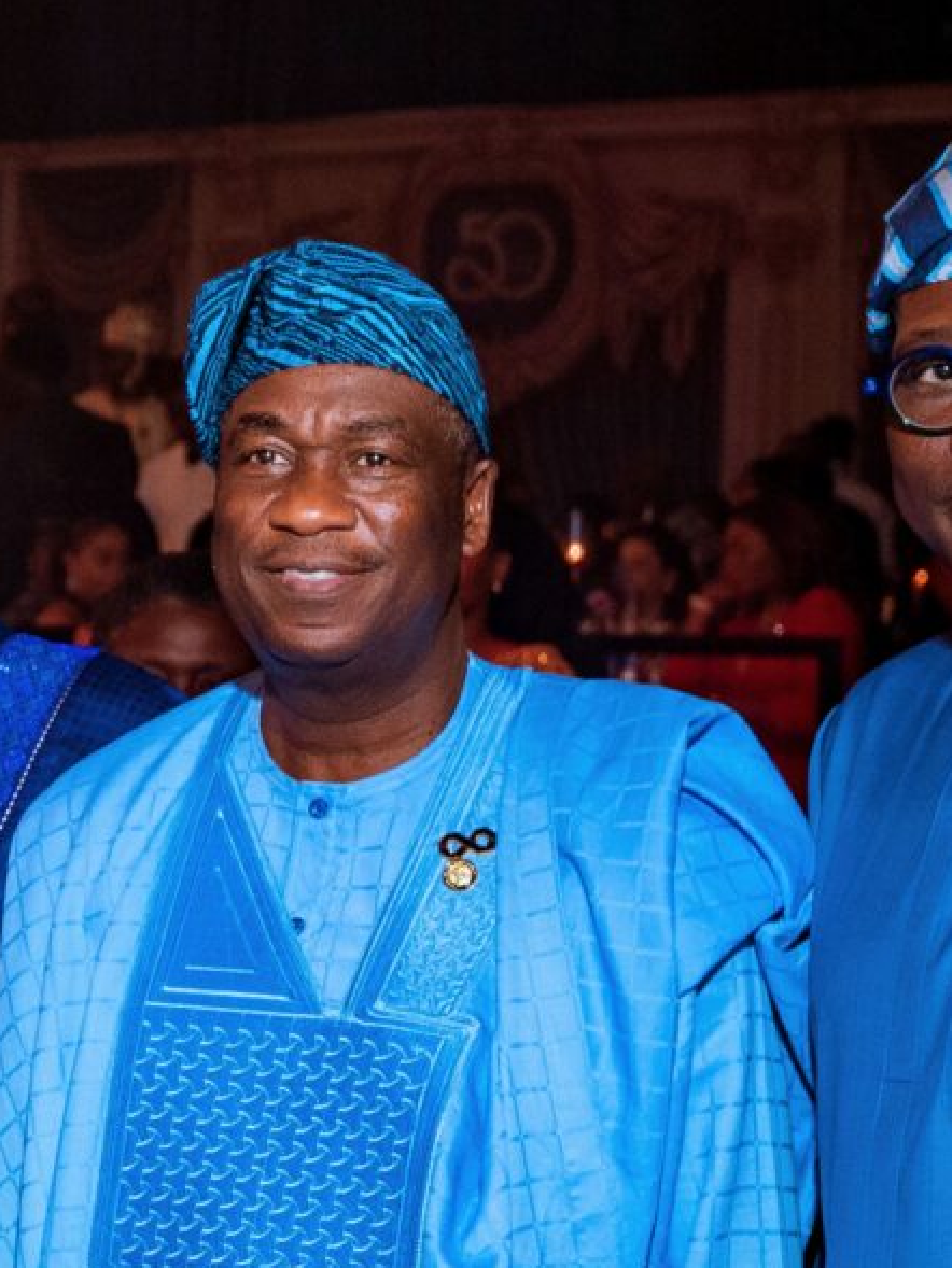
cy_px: 802
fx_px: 5205
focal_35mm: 142
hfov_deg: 9.9
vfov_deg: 13.9
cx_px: -797
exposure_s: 1/160
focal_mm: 34
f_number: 4
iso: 500
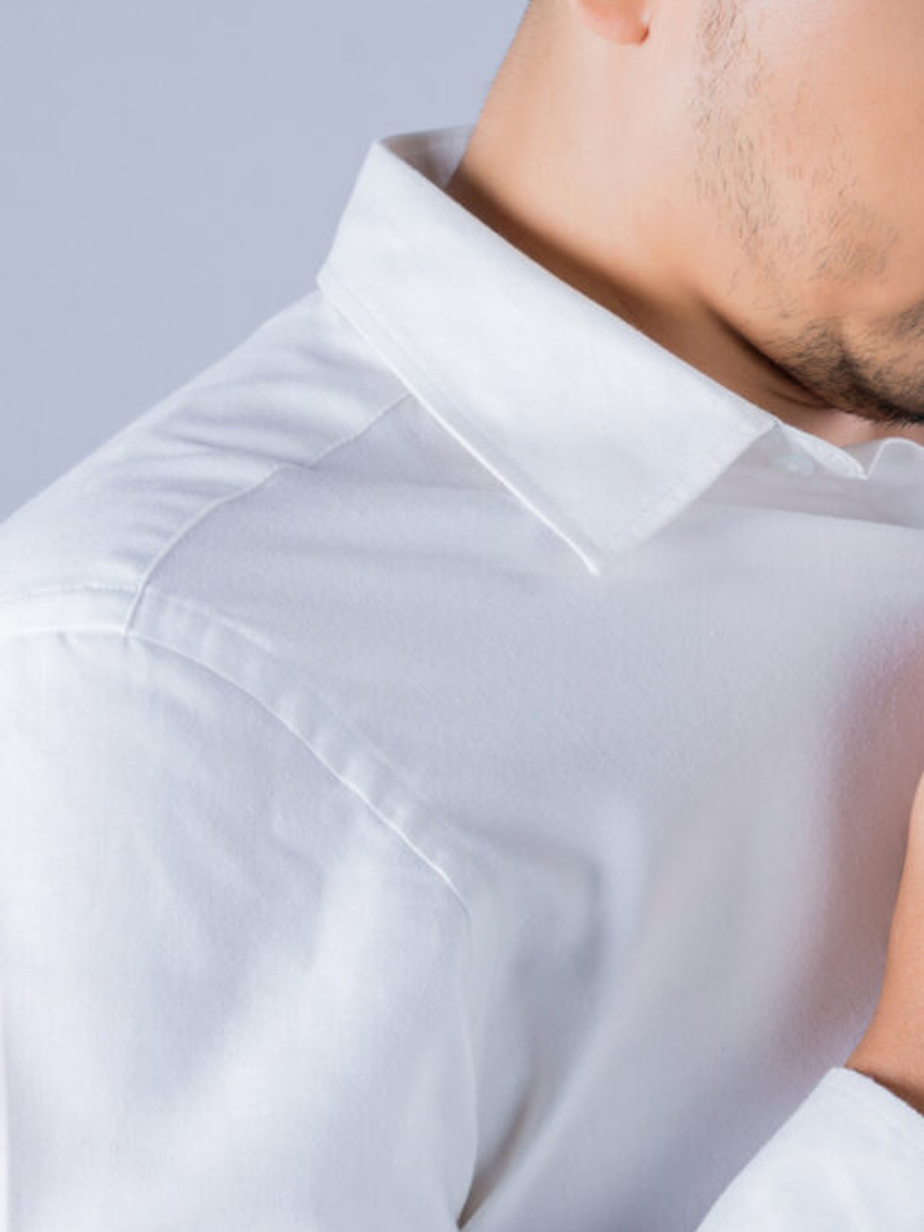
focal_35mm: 121
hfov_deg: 11.8
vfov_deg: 16.3
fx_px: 4308
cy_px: 503
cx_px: 1282
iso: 100
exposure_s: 1/125
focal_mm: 55
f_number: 8
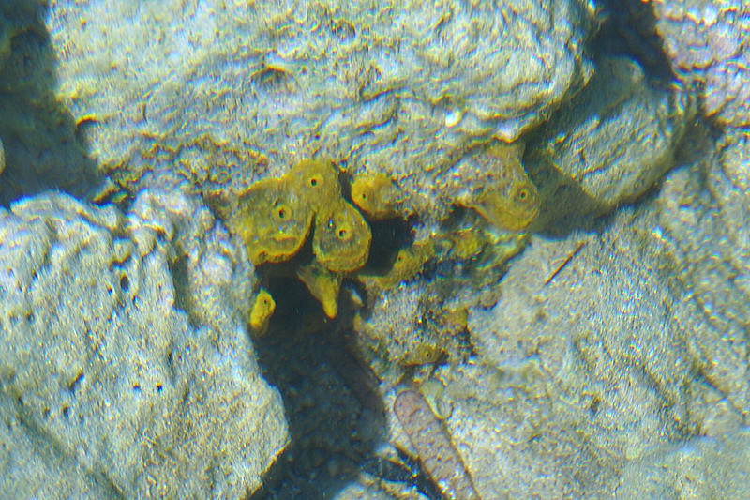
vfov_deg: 18.2
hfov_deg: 27.0
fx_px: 1562
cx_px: 375
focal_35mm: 75
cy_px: 250
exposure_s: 1/250
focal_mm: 50
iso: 100
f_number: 7.1
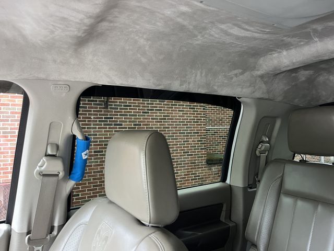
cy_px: 126
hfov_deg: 67.3
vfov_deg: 53.1
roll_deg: +1.9
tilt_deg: +1.3
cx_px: 167
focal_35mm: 26
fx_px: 251
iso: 200
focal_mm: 5.1
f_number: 1.6
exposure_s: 1/60
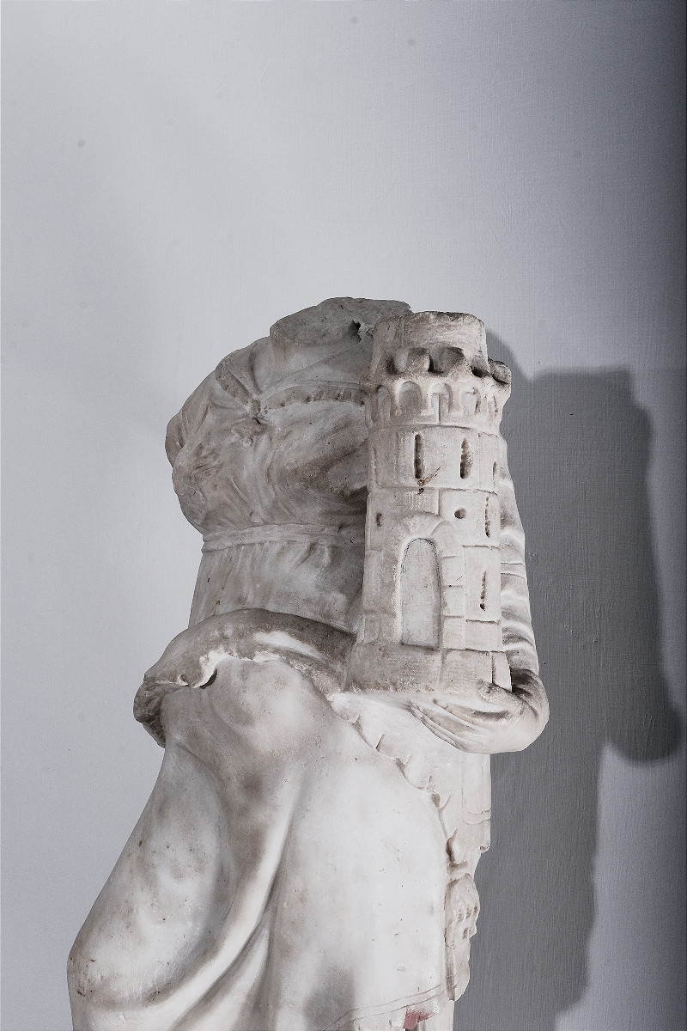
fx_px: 1317
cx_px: 344
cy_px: 516
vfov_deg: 42.7
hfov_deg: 29.2
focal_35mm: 46
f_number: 20
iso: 320
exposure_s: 1/250
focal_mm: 30.8
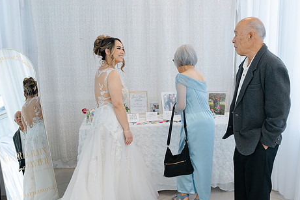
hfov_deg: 44.3
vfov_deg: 30.5
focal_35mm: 44
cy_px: 120
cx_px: 128
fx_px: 367
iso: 400
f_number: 4
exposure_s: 1/200
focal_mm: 35
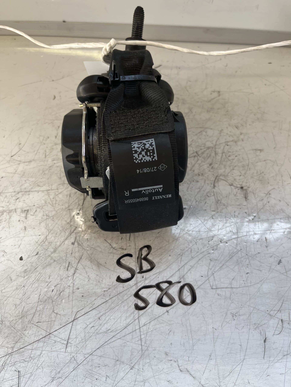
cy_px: 194
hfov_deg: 53.1
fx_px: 291
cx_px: 146
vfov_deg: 67.3
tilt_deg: -60.8
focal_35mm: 26
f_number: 1.6
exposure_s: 1/121
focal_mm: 5.1
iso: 80
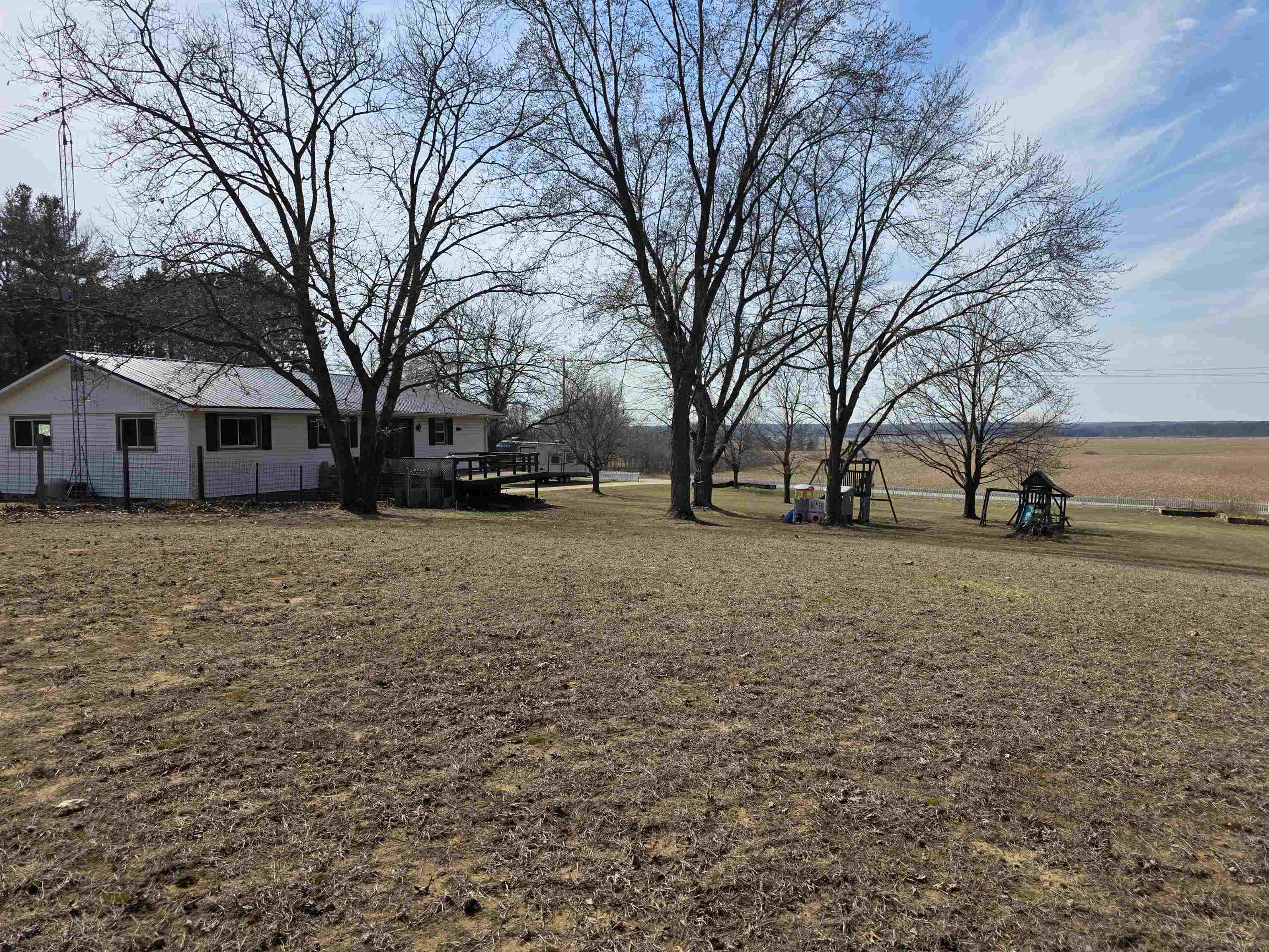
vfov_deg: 58.9
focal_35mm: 23
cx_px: 634
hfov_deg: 73.9
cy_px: 476
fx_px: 843
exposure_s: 1/7626
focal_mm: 6.3
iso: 80
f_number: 1.7
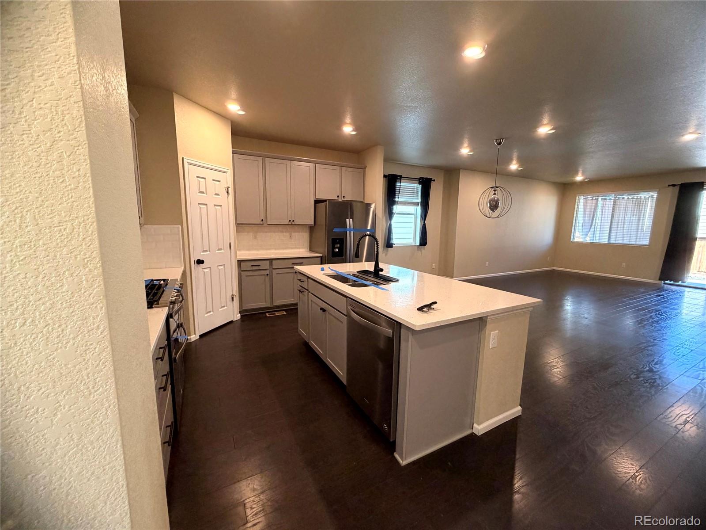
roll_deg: -0.3
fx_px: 286
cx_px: 353
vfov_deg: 85.7
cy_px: 265
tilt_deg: -7.3
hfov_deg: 102.1
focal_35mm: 14
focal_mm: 2.22
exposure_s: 1/60
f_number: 2.2
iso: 250
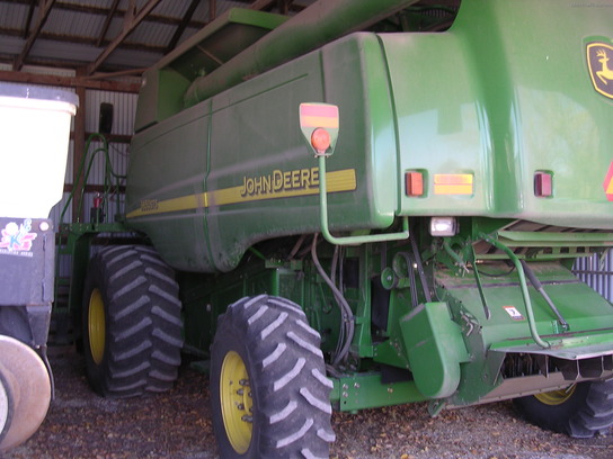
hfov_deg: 49.0
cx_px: 306
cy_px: 230
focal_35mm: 38
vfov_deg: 37.7
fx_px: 673
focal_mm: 5.8
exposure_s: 1/30
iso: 100
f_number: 2.8
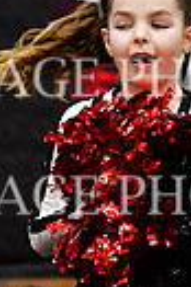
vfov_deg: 2.1
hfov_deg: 1.4
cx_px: 102
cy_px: 254
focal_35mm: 1000
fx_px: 7979
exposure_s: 1/400
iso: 4000
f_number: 4
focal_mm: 150
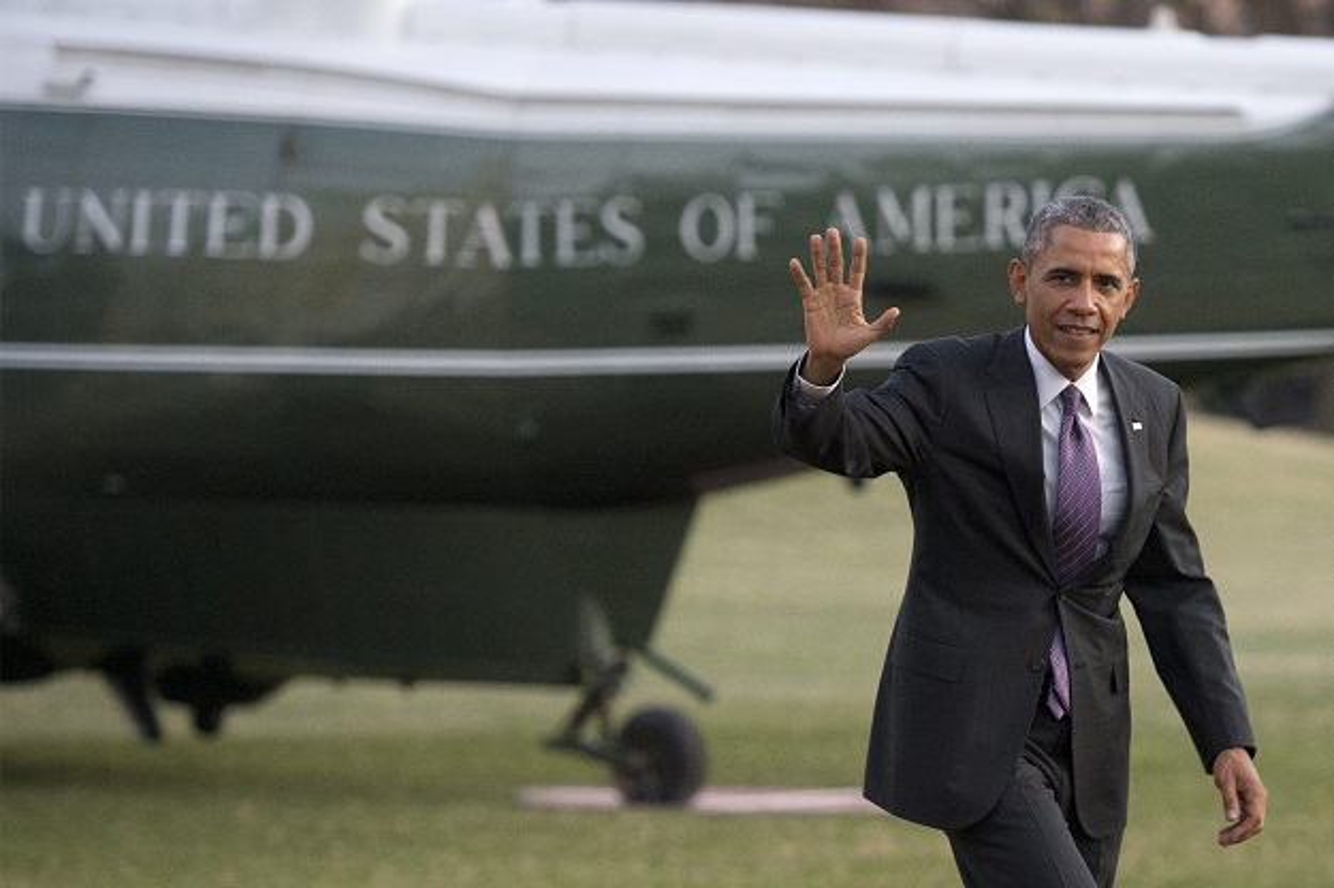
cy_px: 444
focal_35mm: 145
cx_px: 667
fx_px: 5370
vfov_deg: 9.5
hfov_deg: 14.2
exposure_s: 1/160
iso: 3200
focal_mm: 145
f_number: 3.2
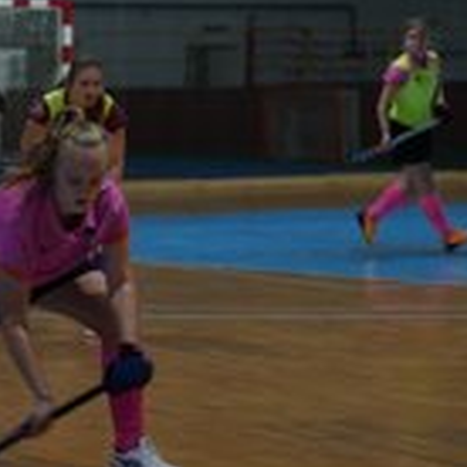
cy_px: 262
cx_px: 102
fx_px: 2625
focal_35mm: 172
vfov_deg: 10.2
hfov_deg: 10.1
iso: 1000
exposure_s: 1/200
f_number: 2.8
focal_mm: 70
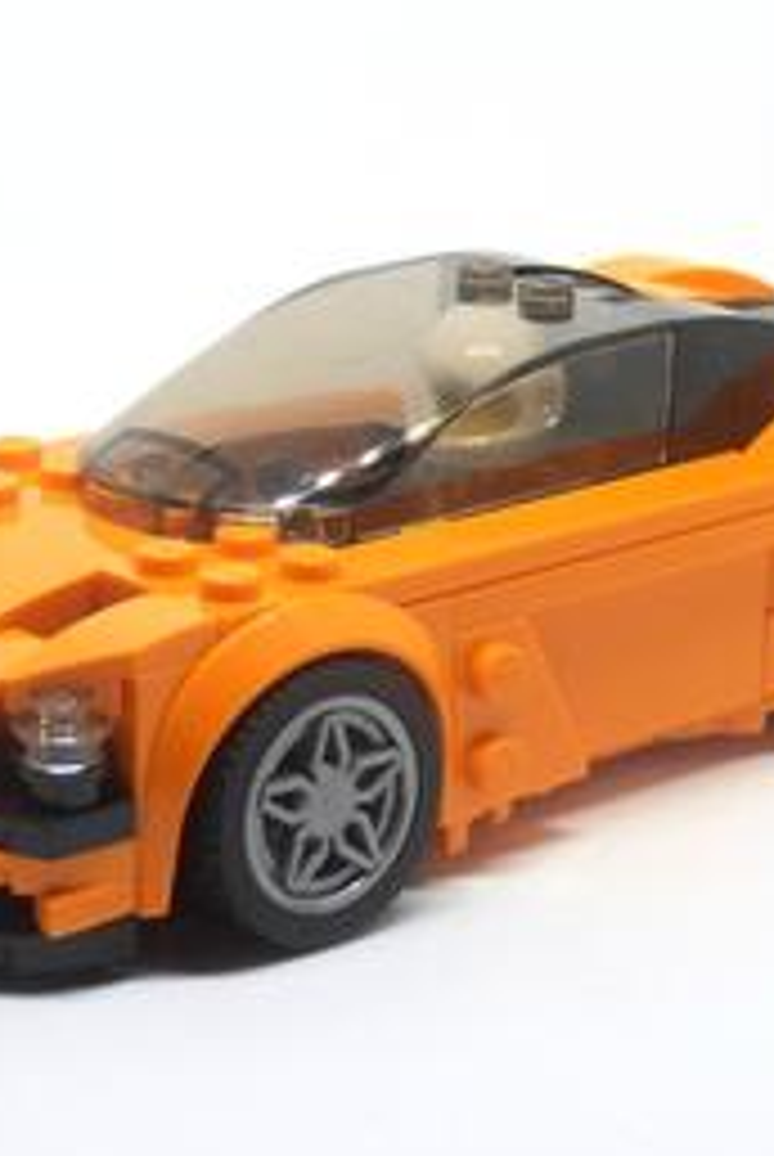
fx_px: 4117
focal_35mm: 128
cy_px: 603
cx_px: 418
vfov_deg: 16.0
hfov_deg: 10.7
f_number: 5.1
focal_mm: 15.51
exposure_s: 1/30
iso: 125
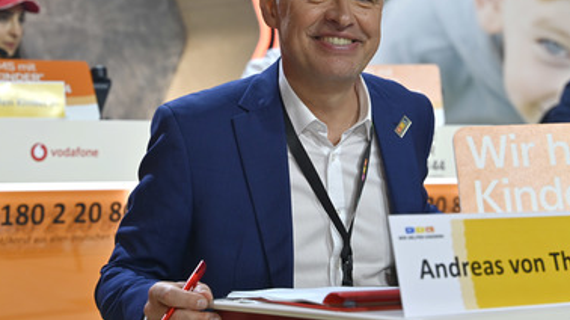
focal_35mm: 65
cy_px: 119
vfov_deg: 18.5
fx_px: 982
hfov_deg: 32.3
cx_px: 329
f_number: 4
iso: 800
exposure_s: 1/200
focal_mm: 52
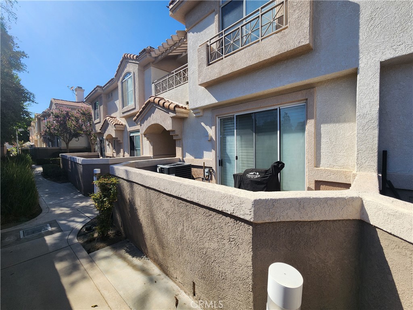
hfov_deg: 106.2
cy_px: 155
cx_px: 206
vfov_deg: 89.9
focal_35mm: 13
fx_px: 155
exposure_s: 1/1889
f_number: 2.2
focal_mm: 2.2
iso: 50
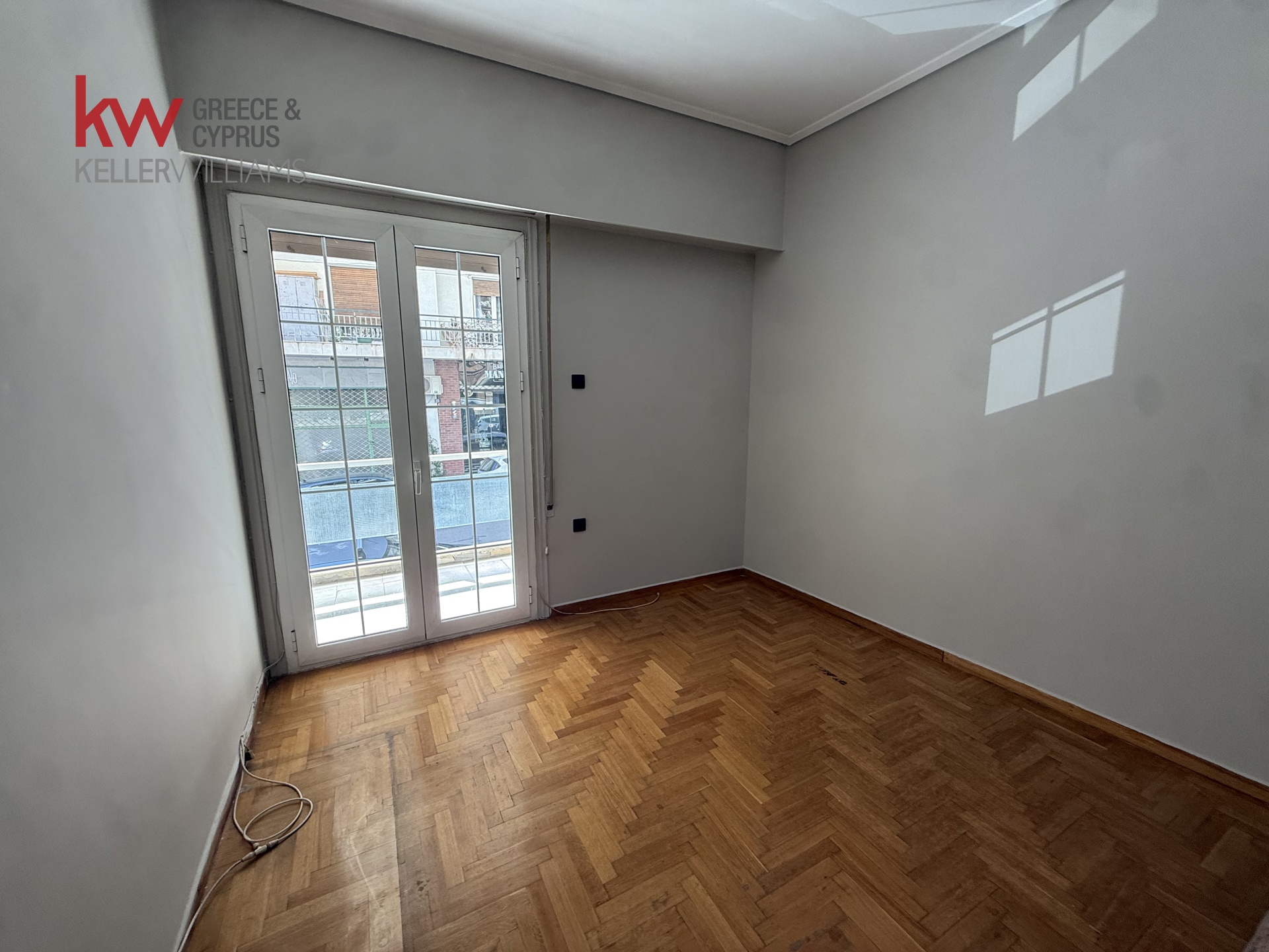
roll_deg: -0.3
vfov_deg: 85.7
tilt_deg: -9.2
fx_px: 513
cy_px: 476
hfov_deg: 102.1
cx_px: 634
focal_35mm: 14
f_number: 2.2
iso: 80
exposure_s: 1/100
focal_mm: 2.22
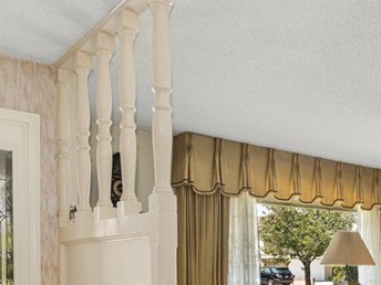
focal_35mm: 43
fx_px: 473
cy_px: 284
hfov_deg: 41.1
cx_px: 329
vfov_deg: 31.1
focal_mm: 15
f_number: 6.3
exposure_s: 1/5
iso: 80
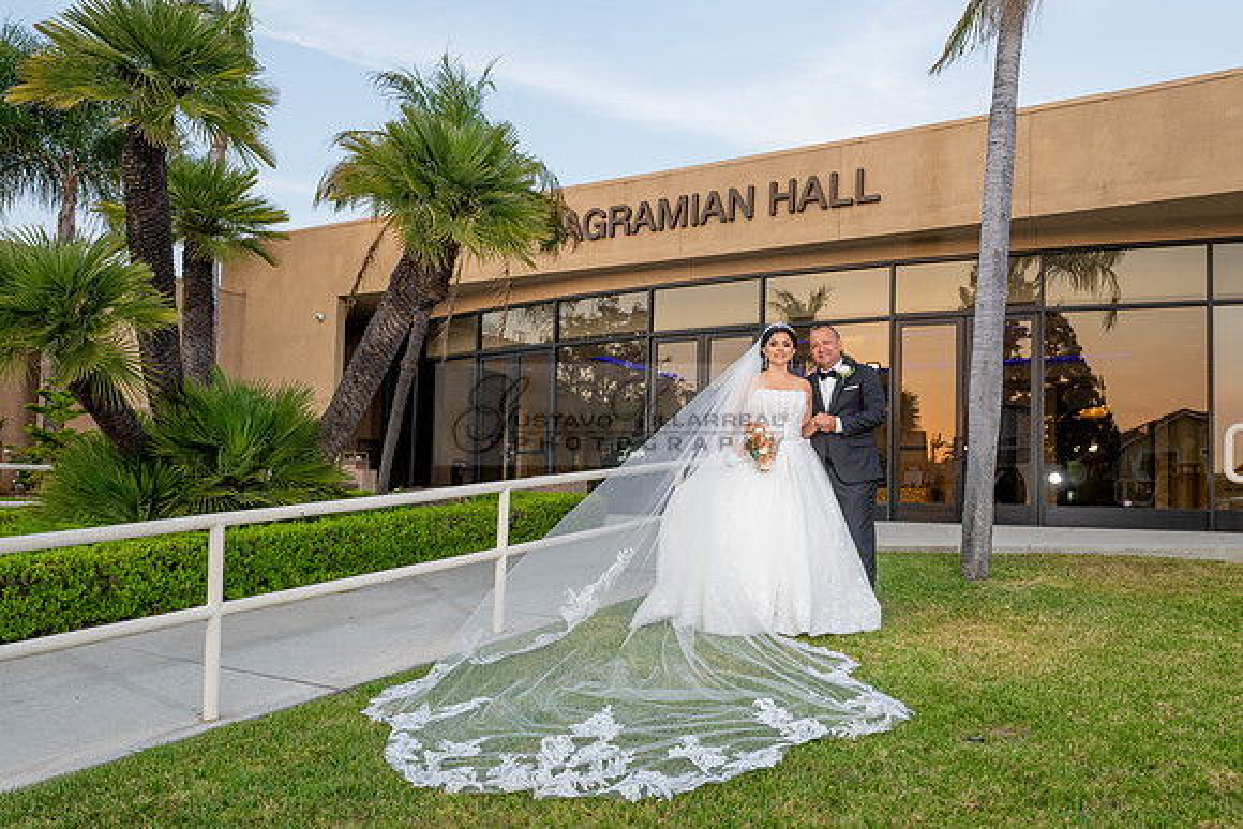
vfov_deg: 42.7
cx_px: 622
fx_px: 1060
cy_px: 460
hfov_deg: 60.8
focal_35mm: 31
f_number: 8
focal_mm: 27
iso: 800
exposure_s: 1/160
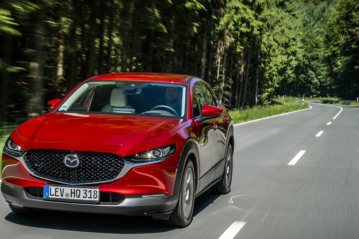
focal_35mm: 73
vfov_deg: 18.7
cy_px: 145
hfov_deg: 27.7
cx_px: 146
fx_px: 728
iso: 50
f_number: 9
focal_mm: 52
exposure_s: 1/25
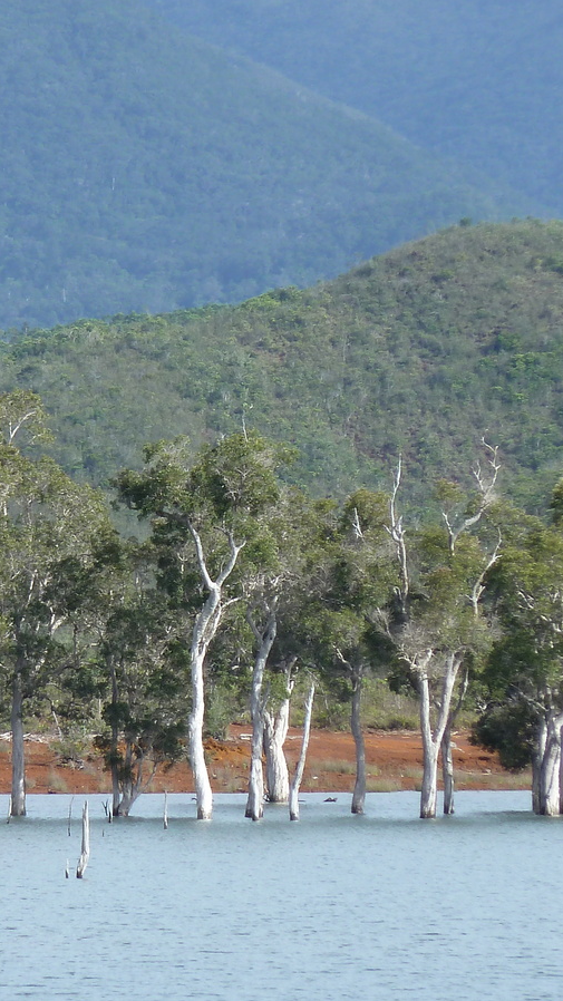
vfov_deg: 3.7
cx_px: 26
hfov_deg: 2.1
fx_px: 15422
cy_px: 500
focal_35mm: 581
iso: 80
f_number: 4.9
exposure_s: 1/200
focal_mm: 49.2
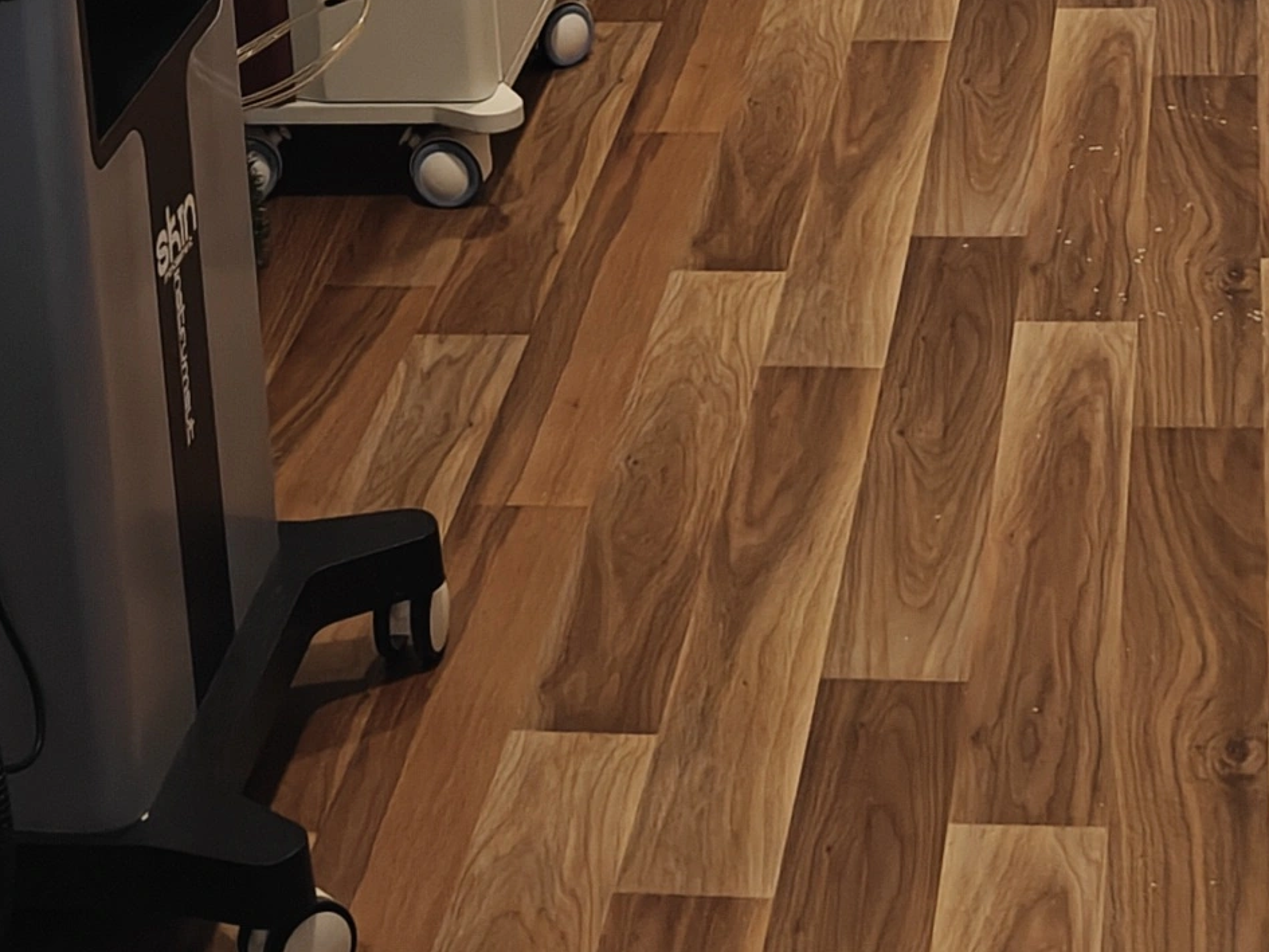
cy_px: -434
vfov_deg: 13.5
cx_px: 590
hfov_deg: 18.9
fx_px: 3813
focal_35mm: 104
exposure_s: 1/100
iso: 640
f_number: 1.8
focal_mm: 5.59
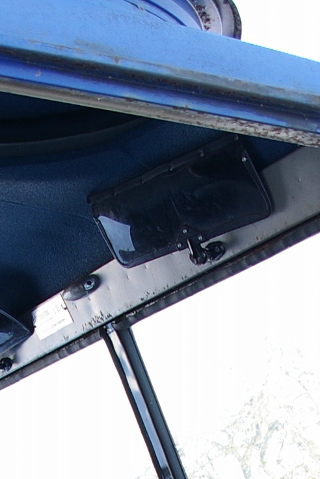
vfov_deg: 16.5
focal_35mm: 117
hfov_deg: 11.7
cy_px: 635
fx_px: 1560
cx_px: 122
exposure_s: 1/90
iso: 200
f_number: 6.7
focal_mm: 24
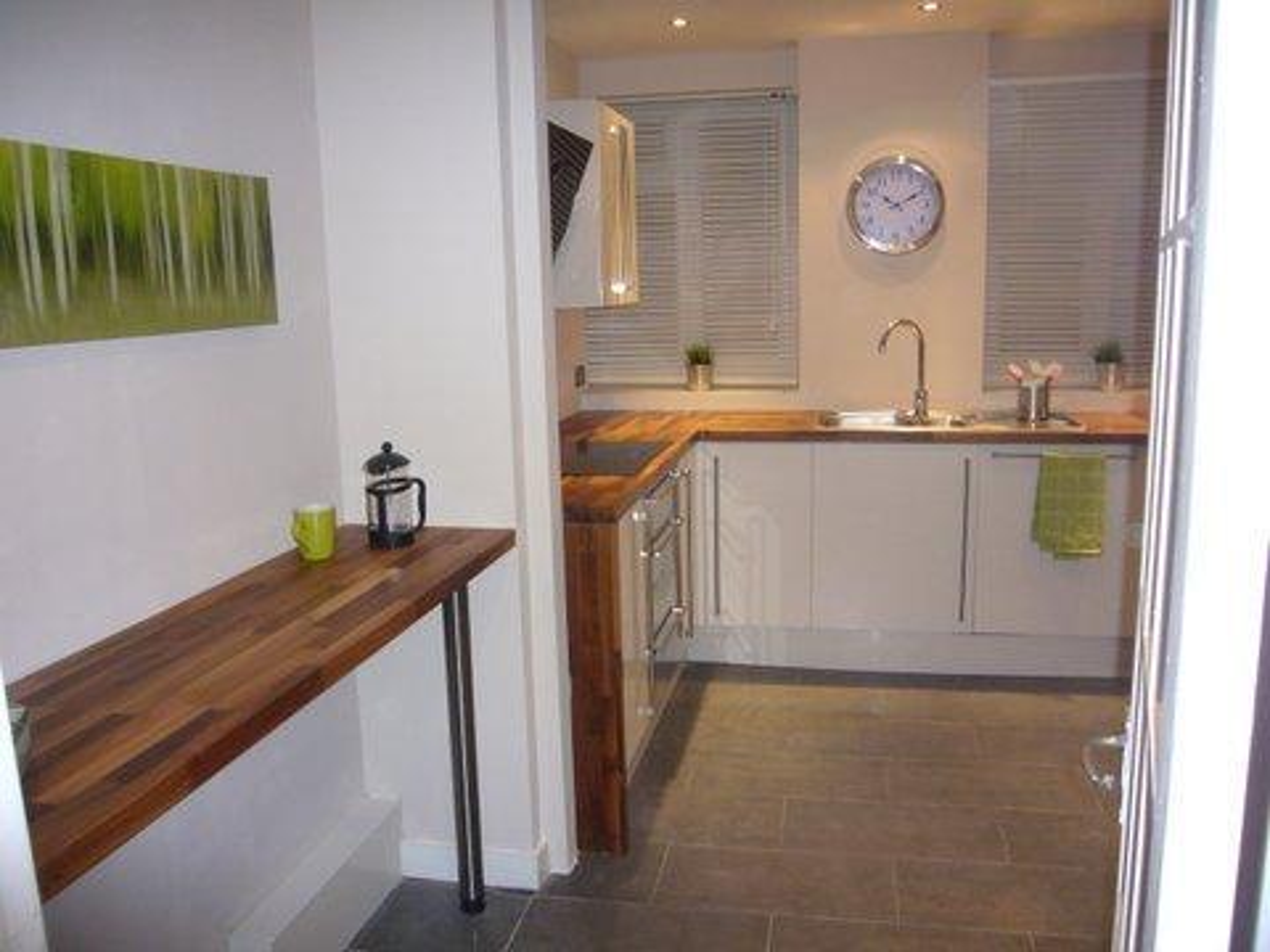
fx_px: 1027
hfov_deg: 63.4
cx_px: 635
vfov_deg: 49.7
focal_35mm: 28
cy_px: 476
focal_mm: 4.6
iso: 160
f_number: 2.8
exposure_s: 1/30
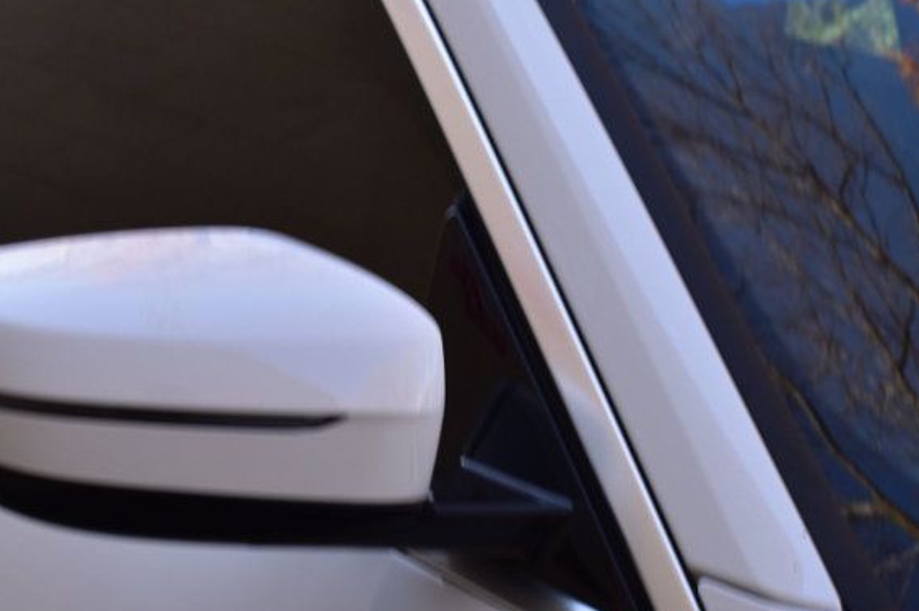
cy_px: 540
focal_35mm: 87
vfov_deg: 15.5
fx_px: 2220
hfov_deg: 23.4
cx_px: 473
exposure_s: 1/160
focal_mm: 32
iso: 400
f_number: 9
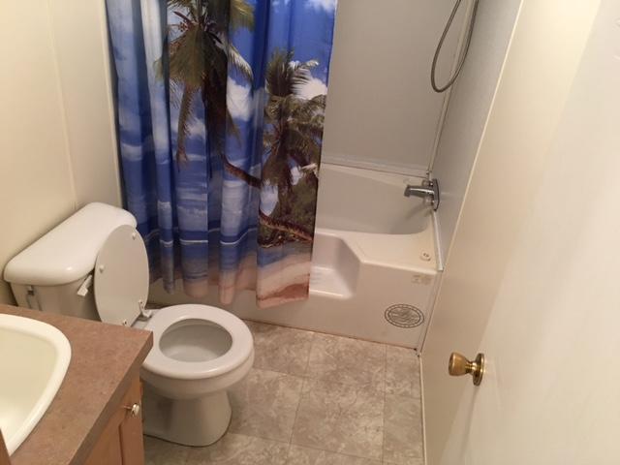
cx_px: 310
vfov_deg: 48.2
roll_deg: -5.1
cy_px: 232
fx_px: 519
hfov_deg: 61.7
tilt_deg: -29.6
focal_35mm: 29
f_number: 2.2
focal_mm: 4.15
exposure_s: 1/15
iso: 100
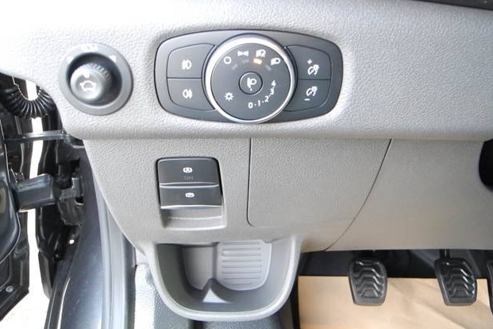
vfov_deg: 43.6
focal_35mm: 30
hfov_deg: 61.9
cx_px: 250
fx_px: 411
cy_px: 150
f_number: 2.8
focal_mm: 6
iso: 500
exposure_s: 1/30
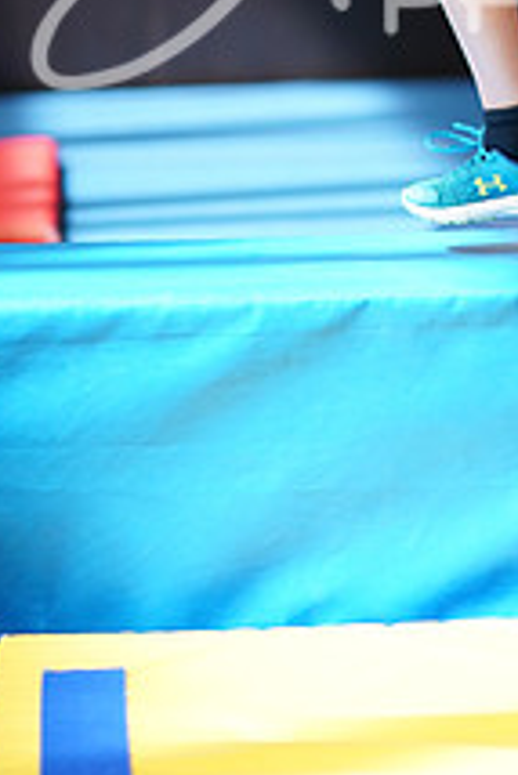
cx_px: 676
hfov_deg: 5.9
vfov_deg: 8.8
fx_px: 4956
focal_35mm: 230
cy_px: -138
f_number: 1.4
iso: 400
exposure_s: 1/500
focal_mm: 85
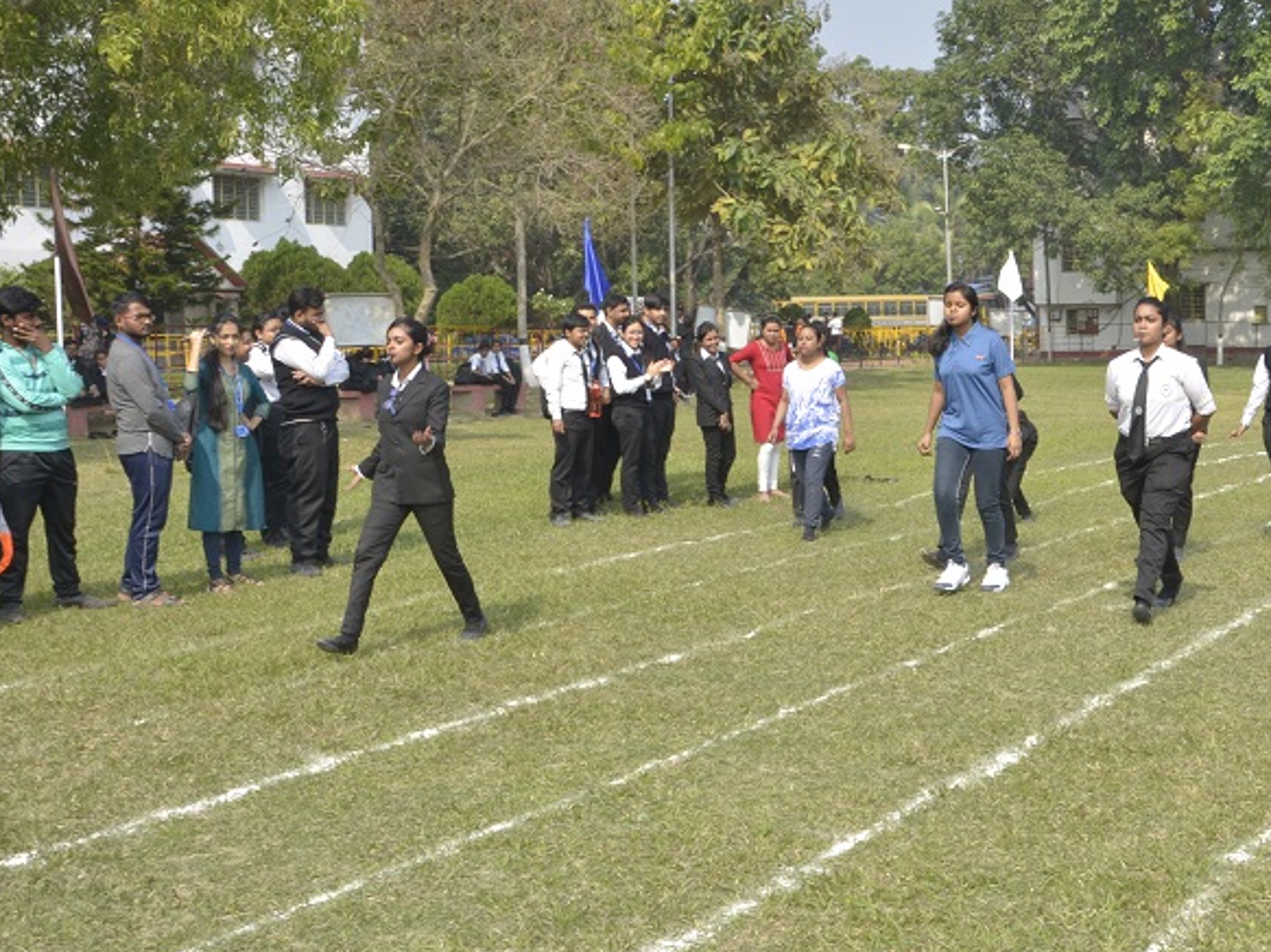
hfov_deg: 38.1
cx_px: 928
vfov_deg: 29.6
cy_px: 404
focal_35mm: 49
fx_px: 1798
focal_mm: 22
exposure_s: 1/125
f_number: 14
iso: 250
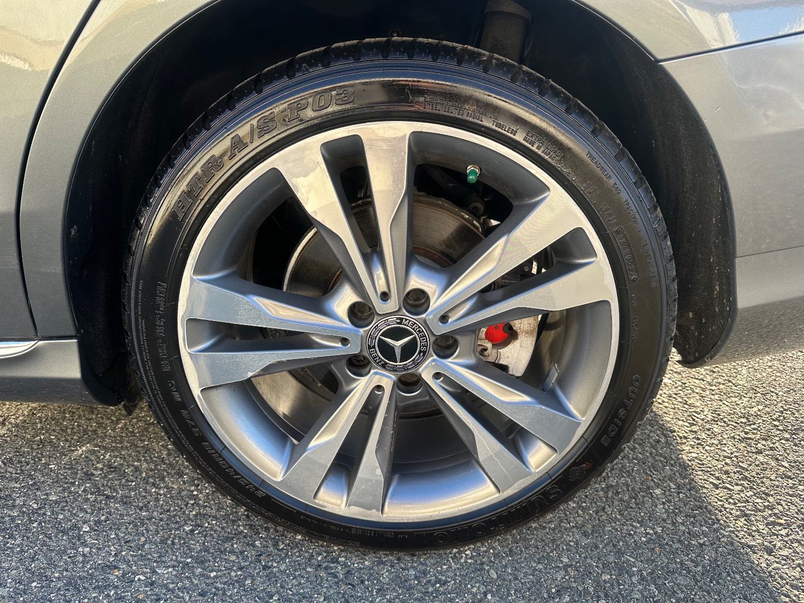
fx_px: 557
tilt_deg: -23.1
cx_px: 402
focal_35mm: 24
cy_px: 302
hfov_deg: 71.6
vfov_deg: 56.8
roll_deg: -0.9
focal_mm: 6.86
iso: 80
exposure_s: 1/364
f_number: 1.78
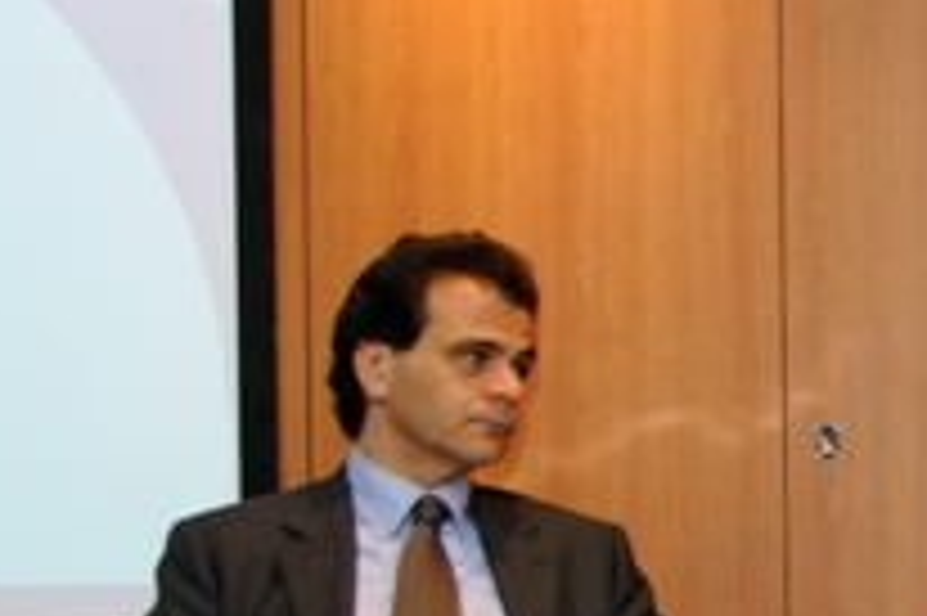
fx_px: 3653
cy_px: 607
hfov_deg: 13.3
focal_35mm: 142
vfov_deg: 9.6
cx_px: 1580
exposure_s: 1/40
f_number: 4.5
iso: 400
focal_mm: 26
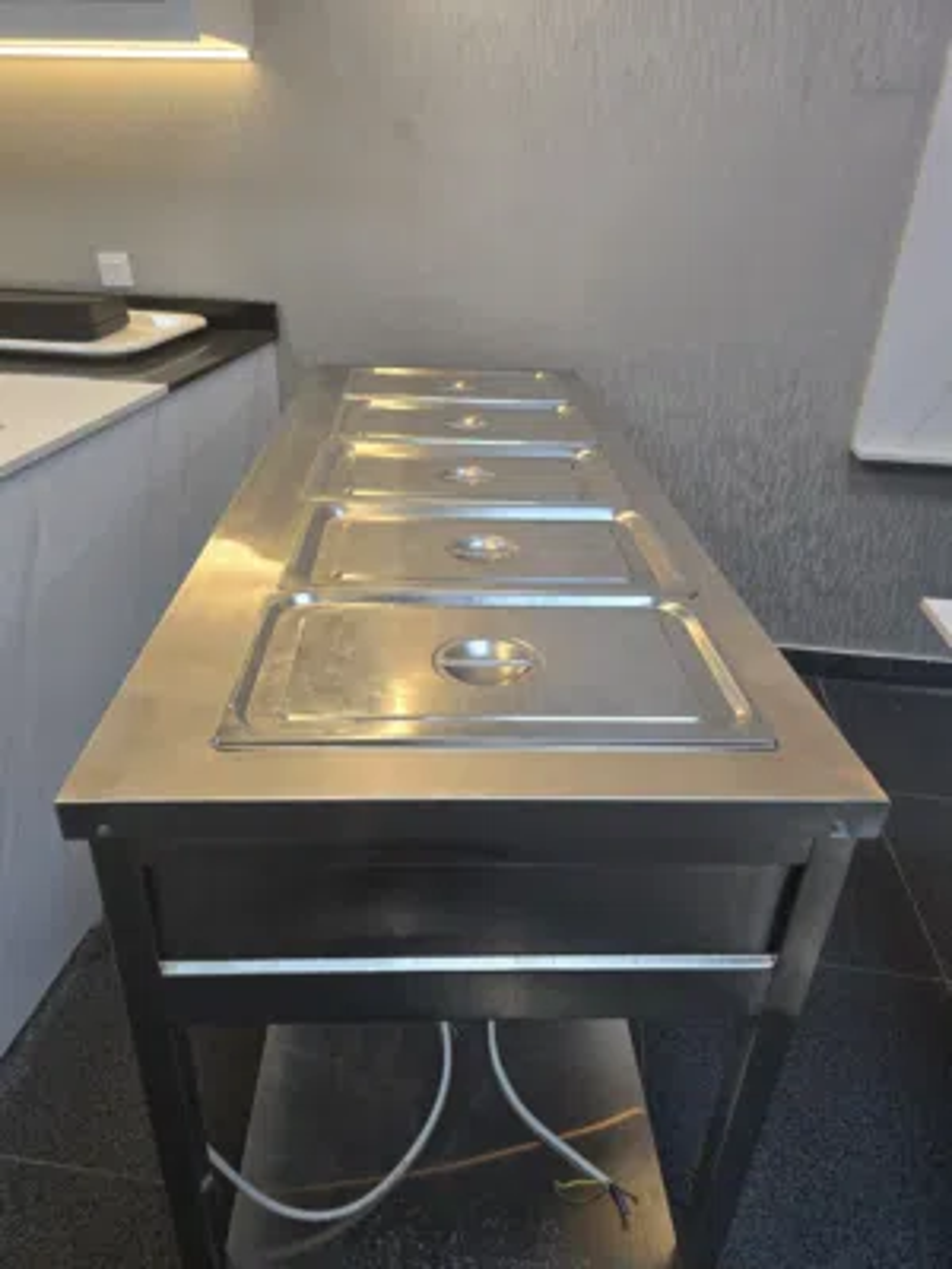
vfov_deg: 73.9
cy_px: 634
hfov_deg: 58.9
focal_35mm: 23
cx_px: 476
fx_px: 843
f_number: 1.7
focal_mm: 6.3
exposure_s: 1/100
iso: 100
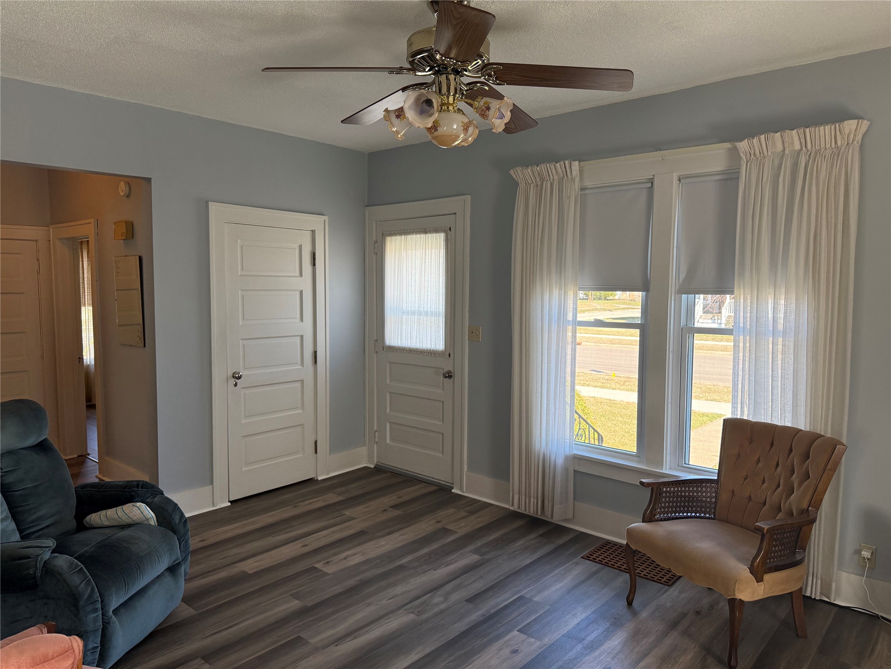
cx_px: 446
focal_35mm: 24
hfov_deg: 71.6
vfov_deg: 56.8
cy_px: 334
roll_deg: -0.5
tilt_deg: -3.4
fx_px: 618
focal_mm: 6.76
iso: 200
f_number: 1.78
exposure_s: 1/218
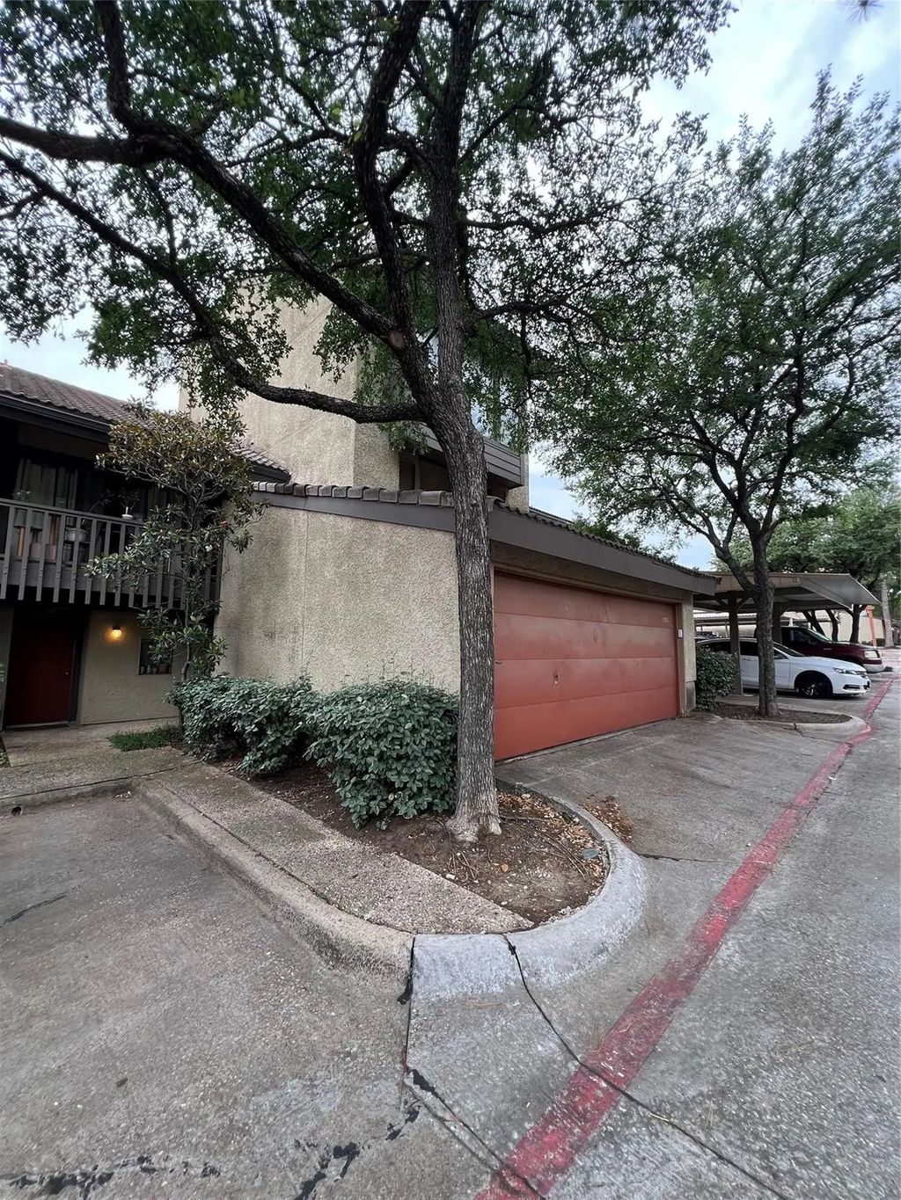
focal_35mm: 13
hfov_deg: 89.9
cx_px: 450
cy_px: 600
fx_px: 451
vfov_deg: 106.2
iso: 32
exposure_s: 1/142
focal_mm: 1.57
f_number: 1.8
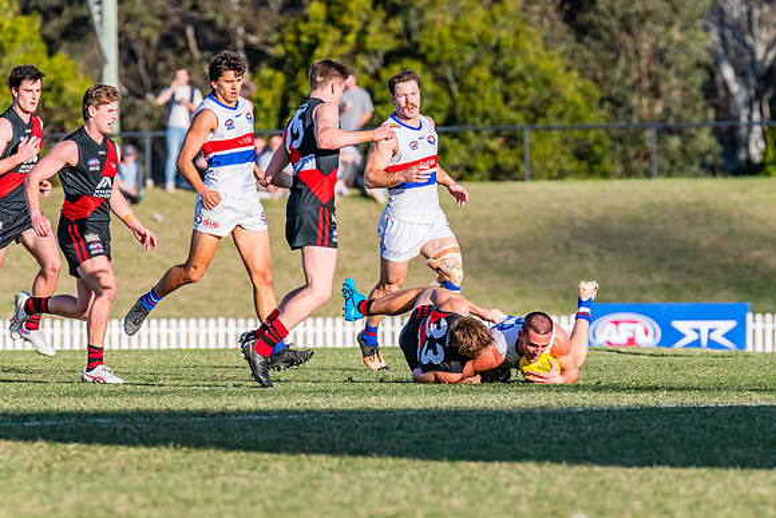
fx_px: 11636
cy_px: 263
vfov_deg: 2.5
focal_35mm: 540
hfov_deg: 3.8
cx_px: 494
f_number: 8
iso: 800
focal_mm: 420
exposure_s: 1/1600
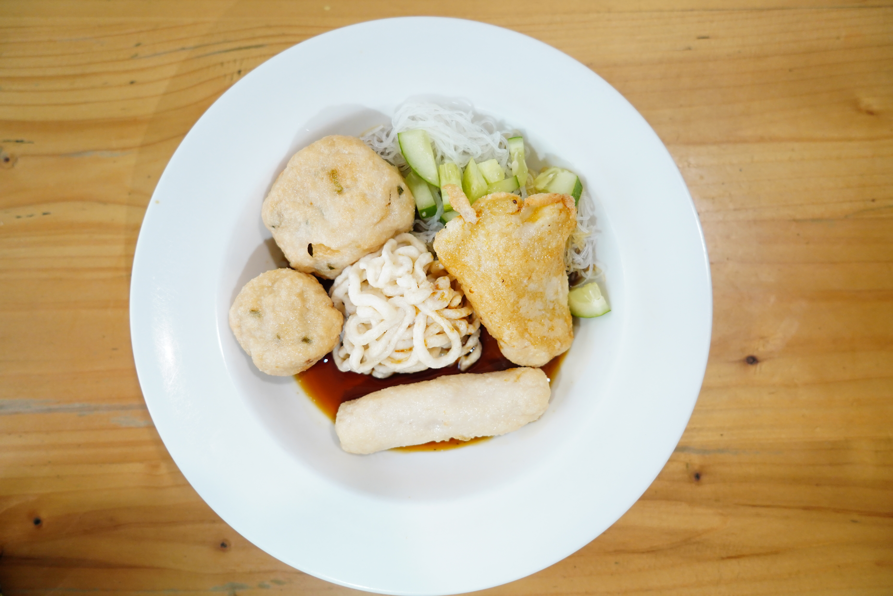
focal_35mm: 29
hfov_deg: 63.7
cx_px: 446
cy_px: 298
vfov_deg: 45.0
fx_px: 719
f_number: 4
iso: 2000
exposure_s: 1/100
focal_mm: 29
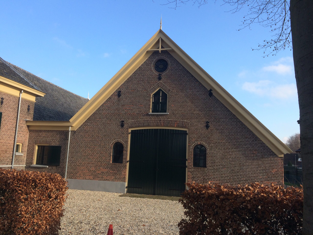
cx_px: 156
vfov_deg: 48.2
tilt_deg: +8.2
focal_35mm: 29
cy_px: 118
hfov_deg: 61.7
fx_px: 262
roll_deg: -1.8
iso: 32
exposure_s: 1/662
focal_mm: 4.15
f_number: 2.2
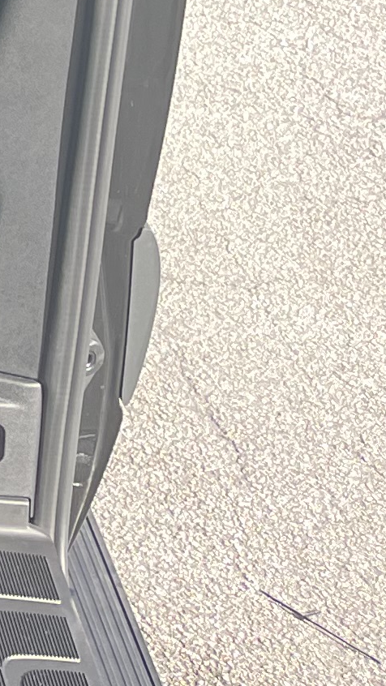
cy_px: -512
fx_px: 2456
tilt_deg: -14.4
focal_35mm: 135
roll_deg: -0.3
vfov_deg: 14.2
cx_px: -1176
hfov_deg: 6.9
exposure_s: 1/296
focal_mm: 5.1
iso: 50
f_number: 1.6
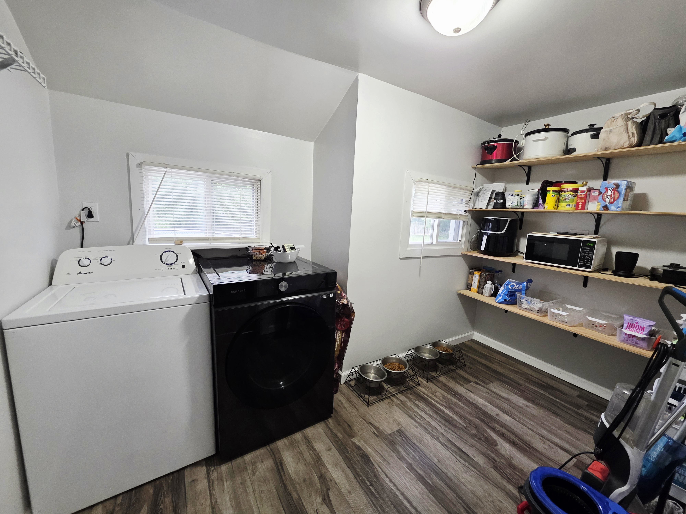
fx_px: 258
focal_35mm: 13
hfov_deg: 106.2
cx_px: 343
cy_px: 257
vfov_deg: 89.9
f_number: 1.9
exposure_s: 1/60.2
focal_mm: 2.2
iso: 320
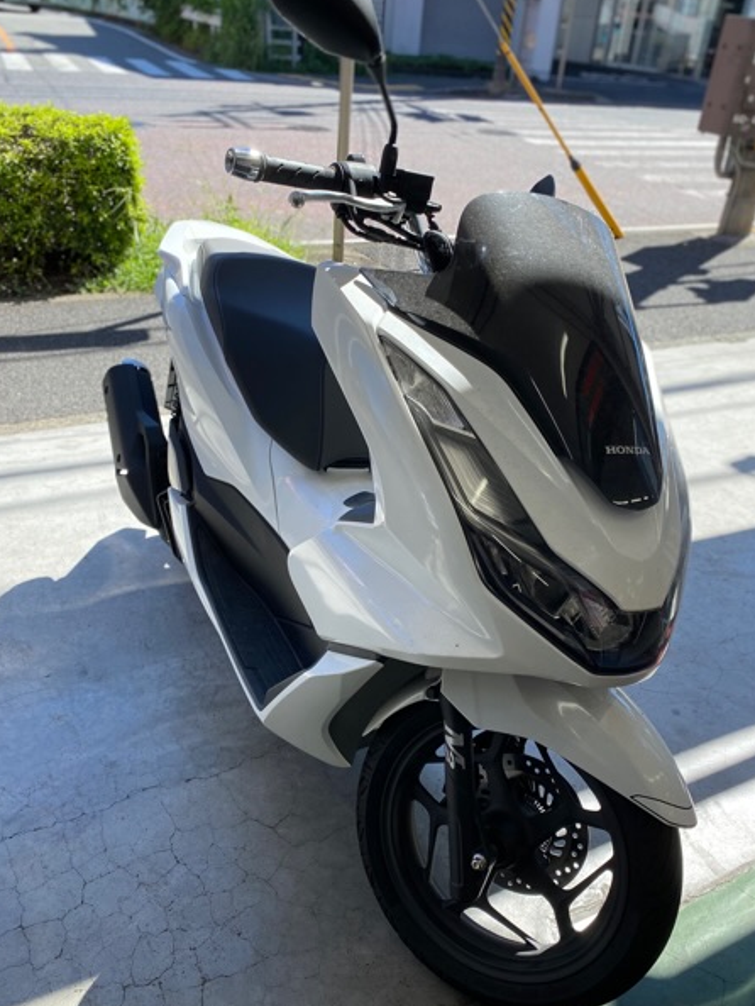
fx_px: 814
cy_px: 530
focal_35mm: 28
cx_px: 386
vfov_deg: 63.4
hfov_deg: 49.8
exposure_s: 1/852
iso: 32
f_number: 1.8
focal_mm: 4.25
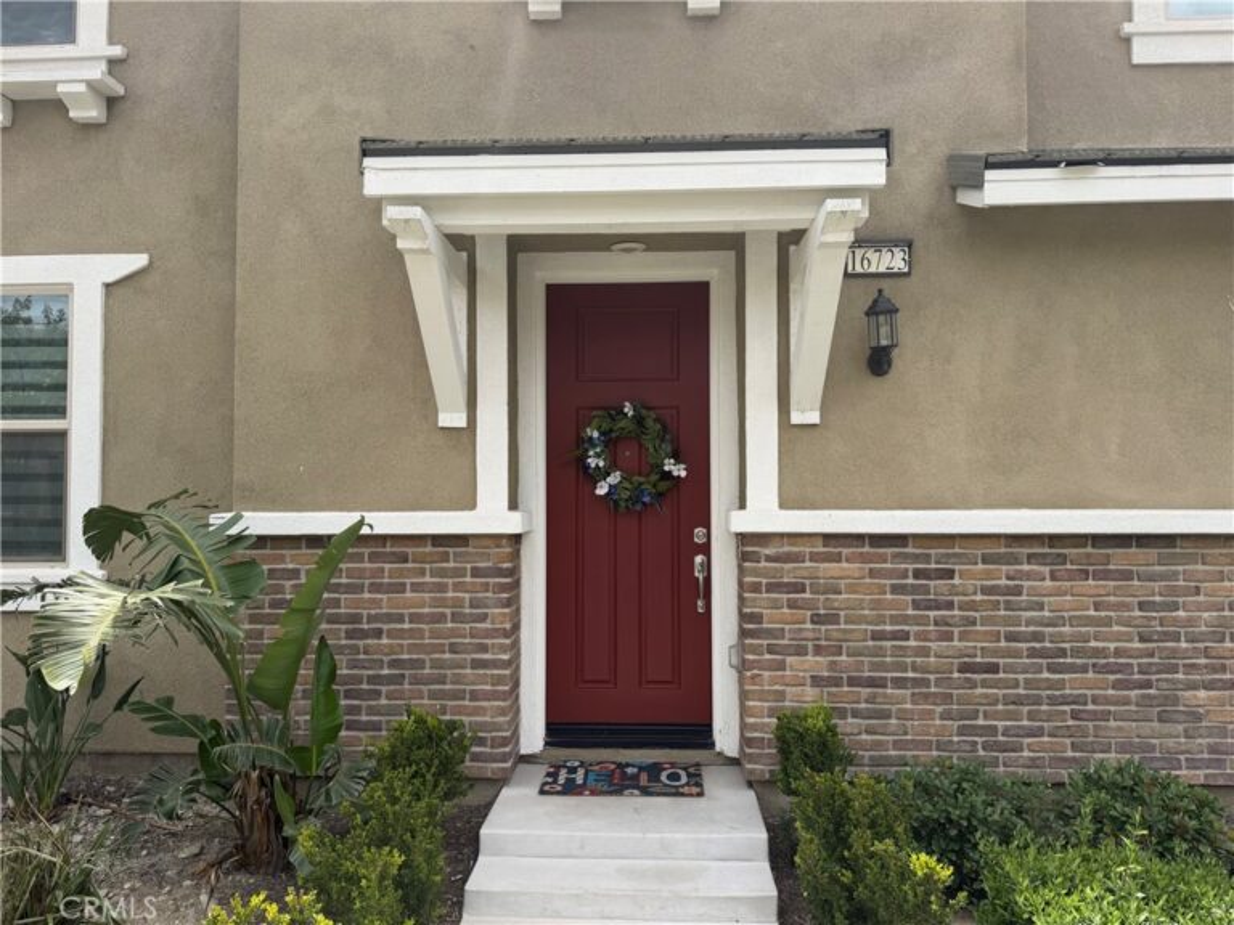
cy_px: 462
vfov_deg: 56.8
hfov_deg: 71.6
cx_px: 617
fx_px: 856
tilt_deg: +1.7
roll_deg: -0.3
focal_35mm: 24
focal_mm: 6.76
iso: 80
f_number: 1.78
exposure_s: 1/3145
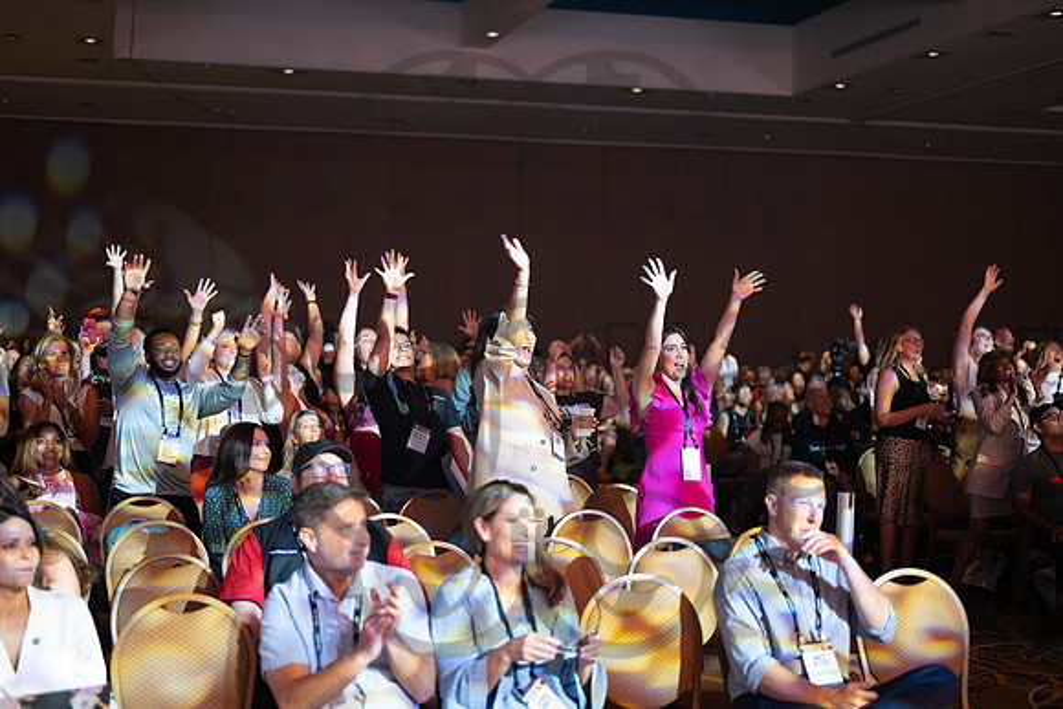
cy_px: 354
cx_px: 532
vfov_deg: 27.0
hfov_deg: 39.6
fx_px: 1477
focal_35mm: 50
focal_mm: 50
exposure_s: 1/125
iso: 2000
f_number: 1.8
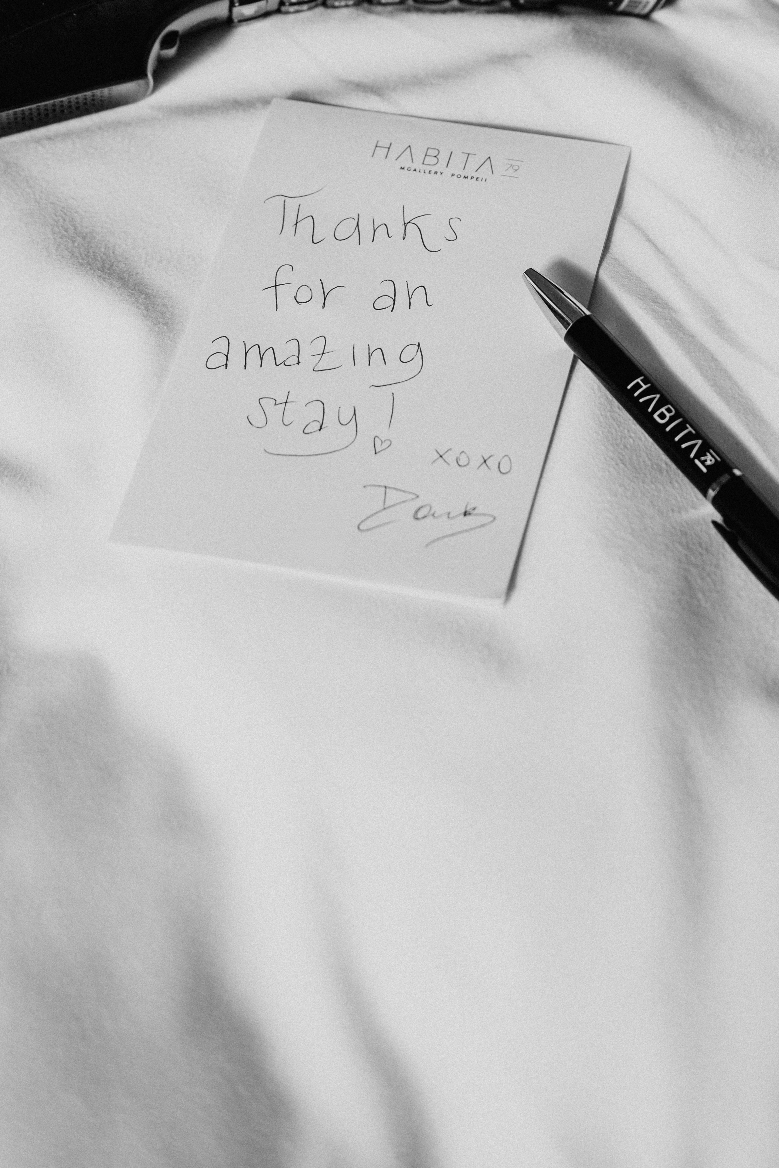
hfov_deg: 12.5
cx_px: 441
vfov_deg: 18.4
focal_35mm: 110
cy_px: 264
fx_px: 3570
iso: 320
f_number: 5
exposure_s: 1/200
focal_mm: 70
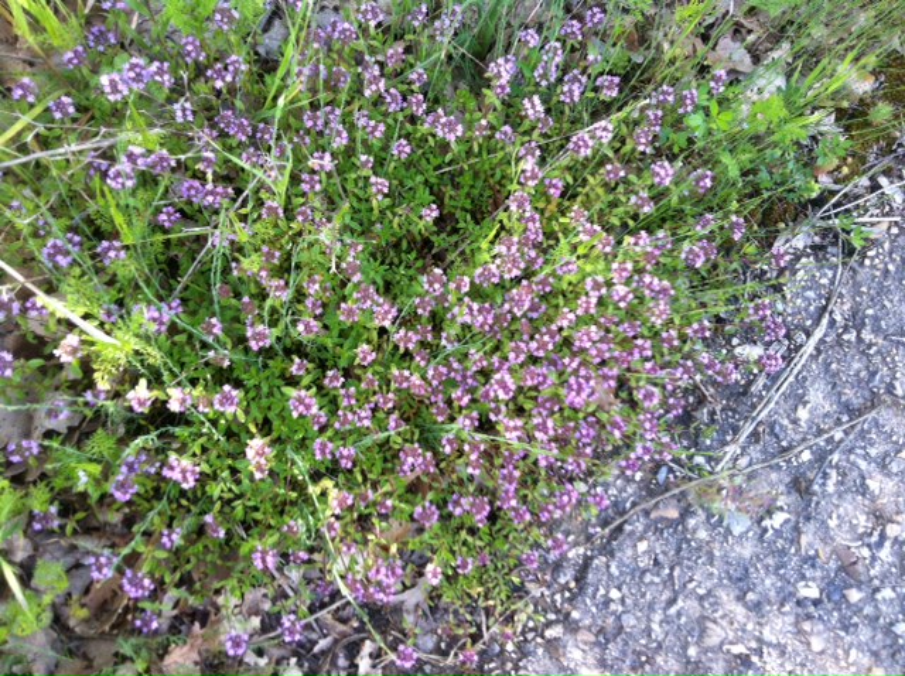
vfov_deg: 40.6
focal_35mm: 35
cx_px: 452
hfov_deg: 52.7
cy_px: 338
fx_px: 914
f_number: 2.8
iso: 125
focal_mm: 3.85
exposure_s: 1/120
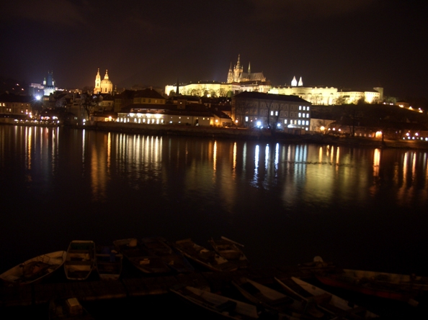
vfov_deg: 40.7
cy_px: 160
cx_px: 214
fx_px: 433
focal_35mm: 35
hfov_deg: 52.6
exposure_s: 4
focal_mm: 5.8
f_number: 2.6
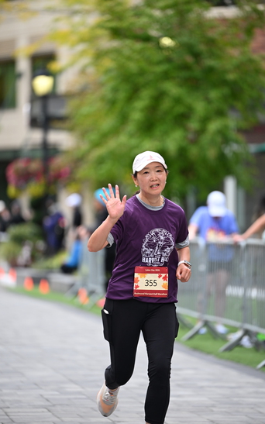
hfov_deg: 6.4
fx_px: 2368
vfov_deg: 10.2
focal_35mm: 205
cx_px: 131
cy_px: 212
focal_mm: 200
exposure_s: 1/2000
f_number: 2.8
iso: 640
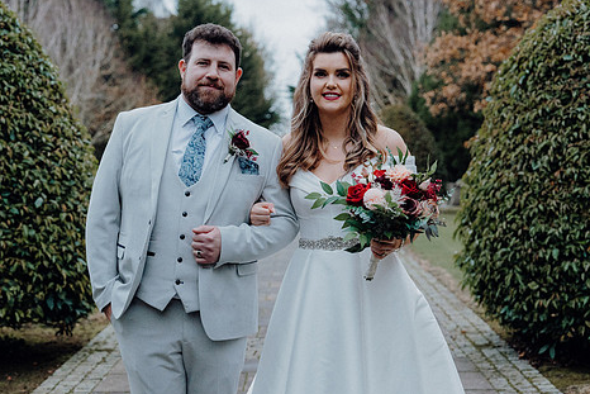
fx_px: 1164
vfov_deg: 19.2
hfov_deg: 28.4
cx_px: 308
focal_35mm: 71
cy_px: 221
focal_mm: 57
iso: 4000
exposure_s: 1/200
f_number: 3.5
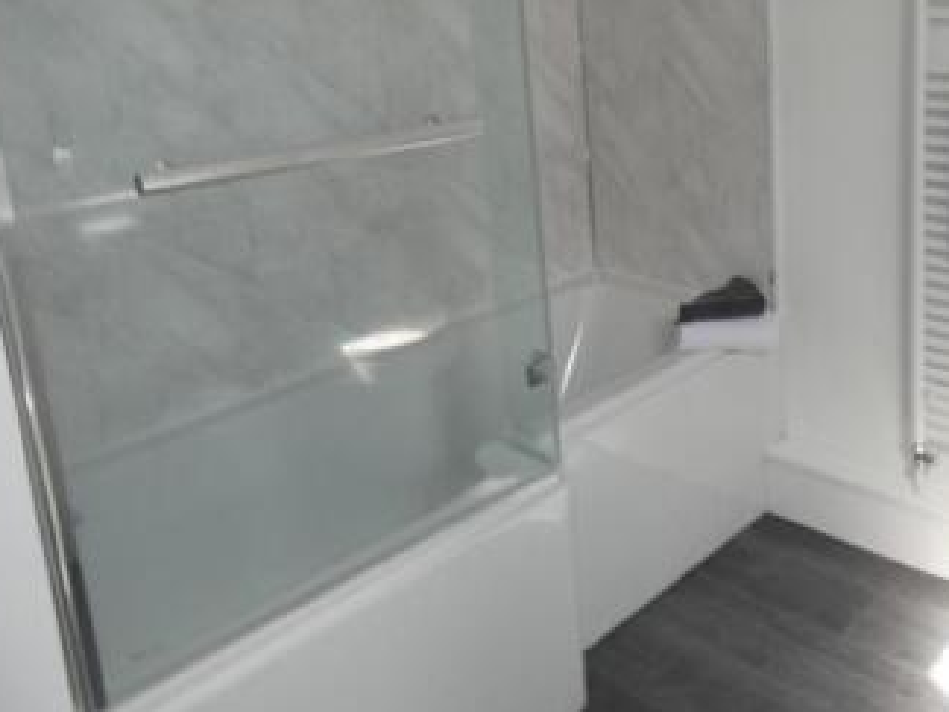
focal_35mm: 36
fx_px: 987
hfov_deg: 47.3
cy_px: 189
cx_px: 813
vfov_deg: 38.7
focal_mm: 3.6
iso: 80
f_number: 2.8
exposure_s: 1/60
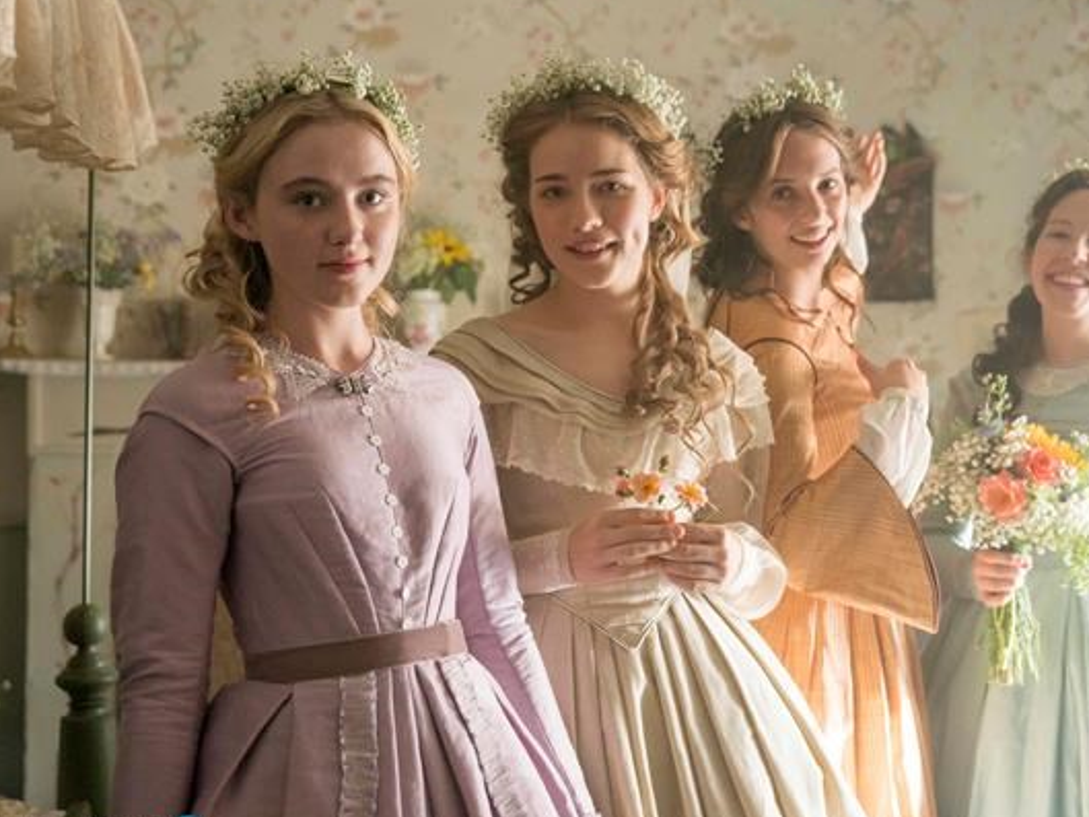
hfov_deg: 36.7
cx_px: 620
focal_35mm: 52
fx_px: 1636
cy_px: 421
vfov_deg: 28.0
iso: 2500
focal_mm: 44
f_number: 3.5
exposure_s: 1/160
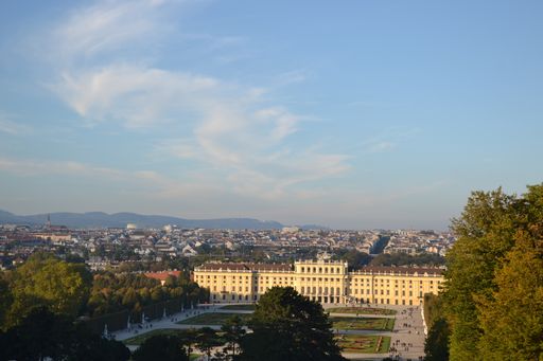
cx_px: 272
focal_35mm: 60
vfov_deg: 22.6
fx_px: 905
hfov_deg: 33.4
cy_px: 180
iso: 100
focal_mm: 40
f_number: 6.3
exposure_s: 1/160
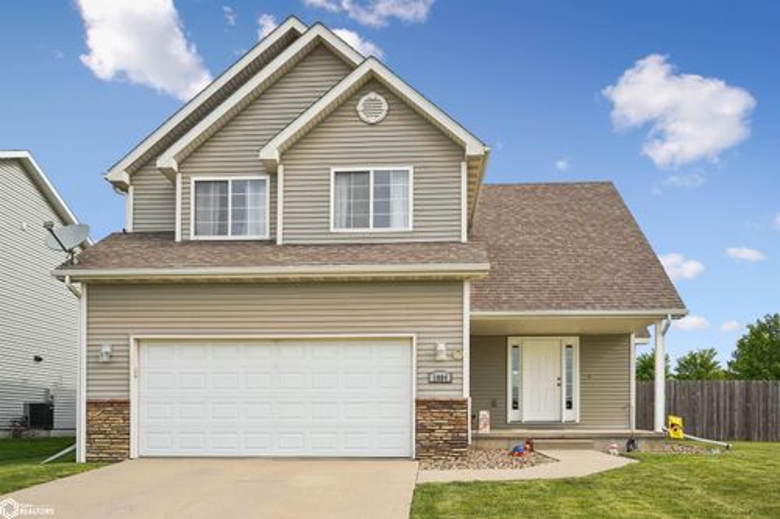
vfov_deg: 44.9
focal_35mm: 29
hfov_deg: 63.7
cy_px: 260
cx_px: 390
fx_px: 628
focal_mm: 29
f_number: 9
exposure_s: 1/800
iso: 400
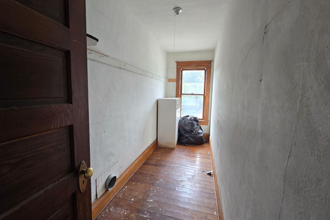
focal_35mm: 14
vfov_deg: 81.2
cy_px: 105
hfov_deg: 104.3
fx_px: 128
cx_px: 166
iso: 80
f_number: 2.2
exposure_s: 1/60
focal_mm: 2.2
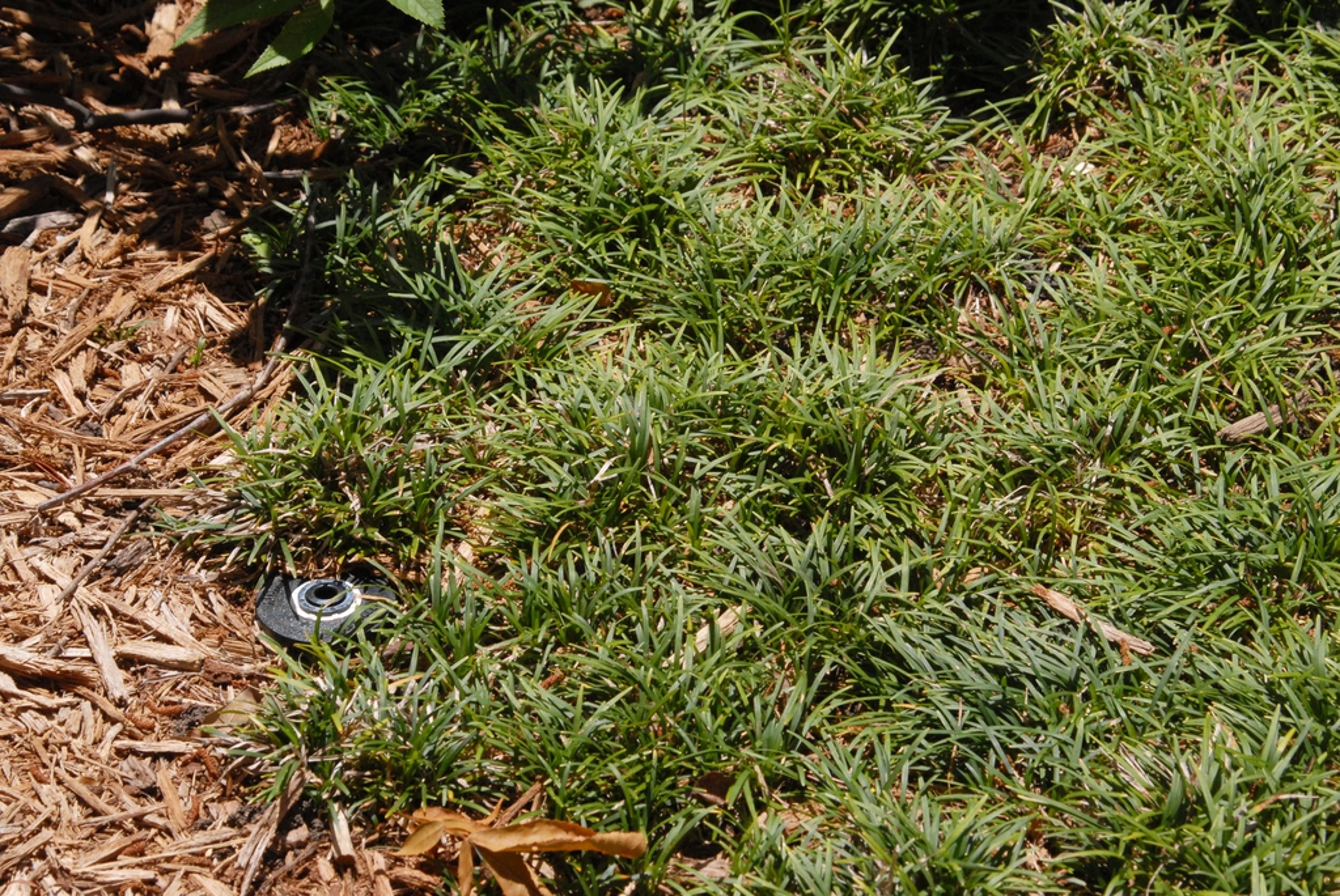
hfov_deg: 20.9
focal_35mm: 98
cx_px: 670
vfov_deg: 14.1
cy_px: 448
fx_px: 3633
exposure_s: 1/400
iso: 400
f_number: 10
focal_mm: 65
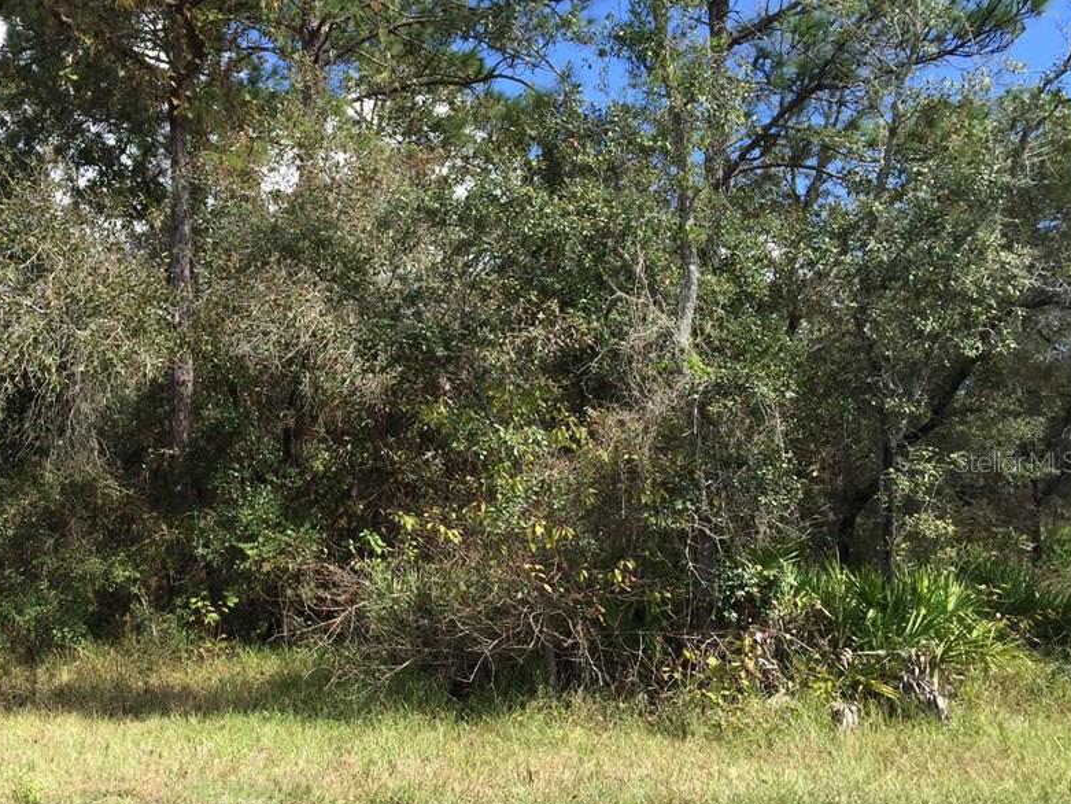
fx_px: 1176
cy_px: 461
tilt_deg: -0.7
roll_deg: -1.6
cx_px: 381
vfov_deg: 37.7
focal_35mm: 38
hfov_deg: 48.4
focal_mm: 4.15
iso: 32
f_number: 2.2
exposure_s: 1/670
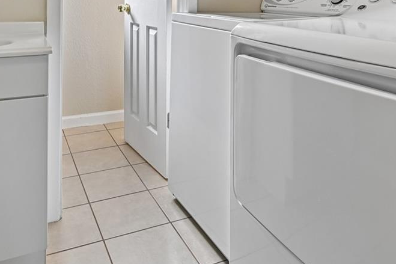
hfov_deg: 55.7
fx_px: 374
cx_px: 177
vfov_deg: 34.4
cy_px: -14
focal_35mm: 34
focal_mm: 14
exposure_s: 1/15
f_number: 8
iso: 72
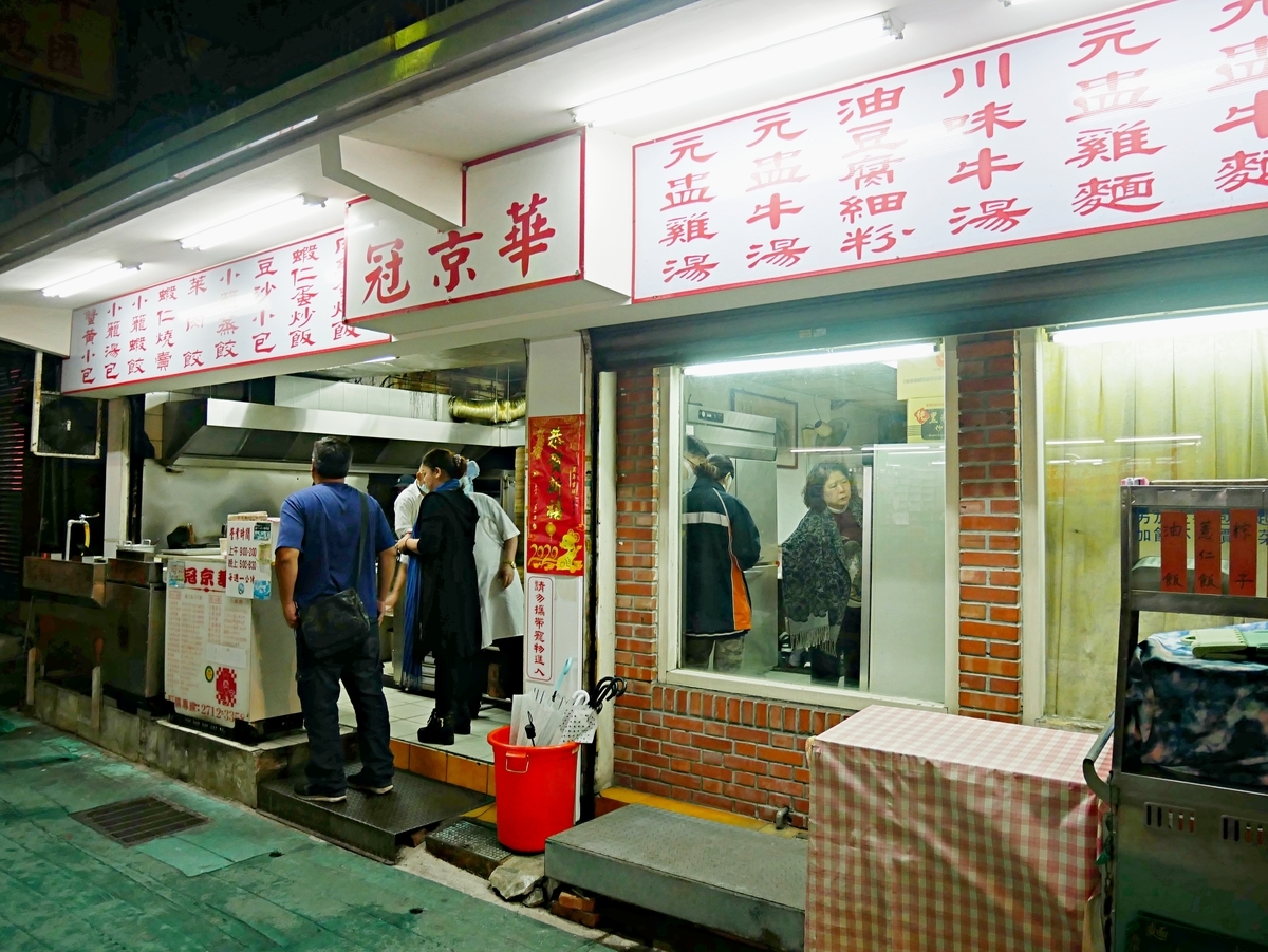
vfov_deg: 56.8
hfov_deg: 71.6
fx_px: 879
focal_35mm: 24
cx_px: 634
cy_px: 476
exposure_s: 1/60
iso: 400
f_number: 3.5
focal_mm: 12
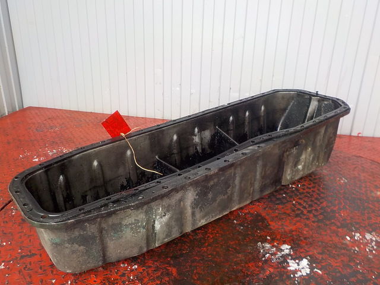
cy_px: 142
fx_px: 329
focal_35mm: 30
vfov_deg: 46.8
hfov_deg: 60.0
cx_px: 190
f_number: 3.3
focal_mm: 4.1
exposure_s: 1/30
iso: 160
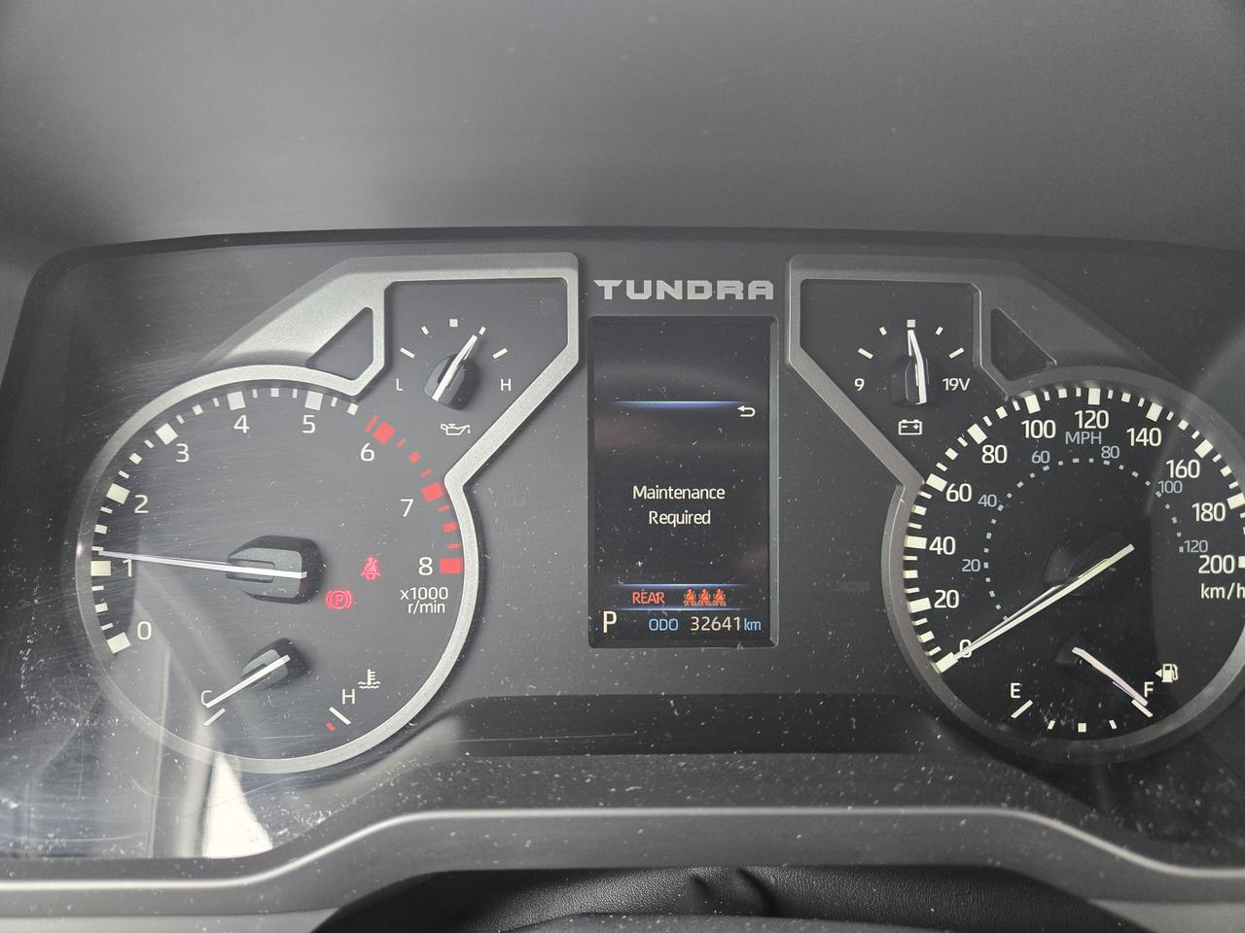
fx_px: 827
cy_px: 466
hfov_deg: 73.9
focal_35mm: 23
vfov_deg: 58.9
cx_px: 622
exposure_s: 1/50
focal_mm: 5.4
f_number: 1.8
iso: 160
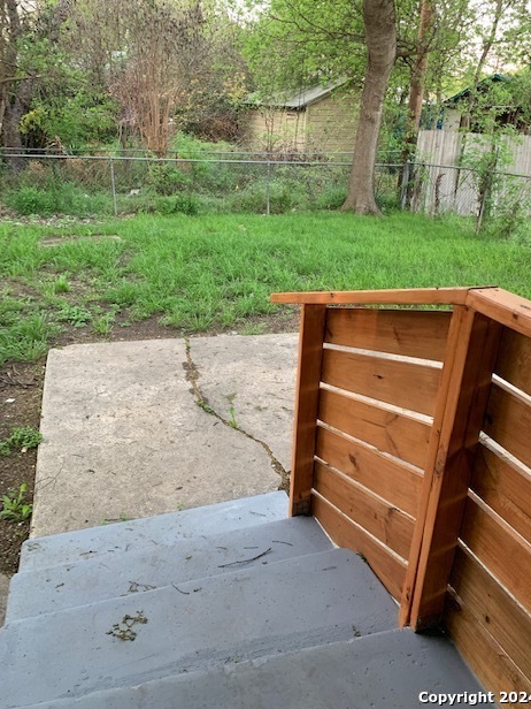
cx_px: 264
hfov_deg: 51.4
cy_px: 357
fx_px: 552
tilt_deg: -22.4
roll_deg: -2.4
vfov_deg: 65.3
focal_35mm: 27
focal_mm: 4.25
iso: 160
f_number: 1.8
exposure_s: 1/60
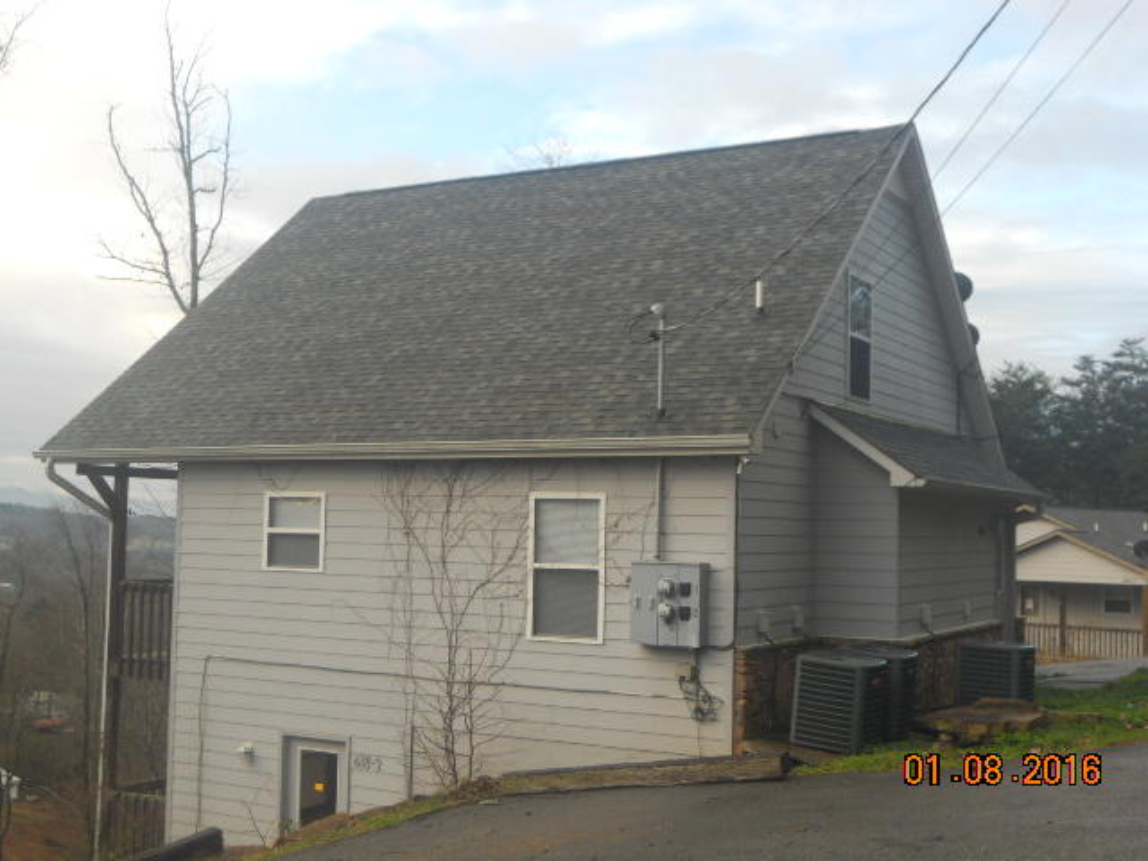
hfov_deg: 45.8
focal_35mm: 41
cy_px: 430
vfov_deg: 35.1
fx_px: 1360
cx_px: 574
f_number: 3.2
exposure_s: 1/250
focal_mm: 7.3
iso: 100
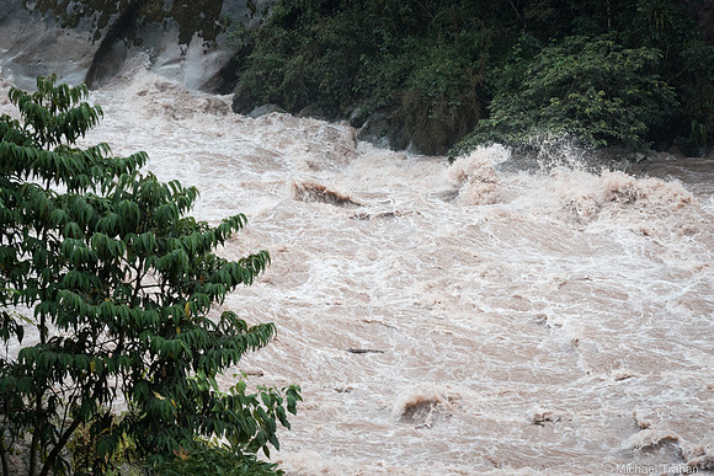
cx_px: 357
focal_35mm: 123
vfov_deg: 11.2
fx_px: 2440
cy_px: 238
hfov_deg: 16.6
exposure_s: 1/200
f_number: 10
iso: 2500
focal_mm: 123
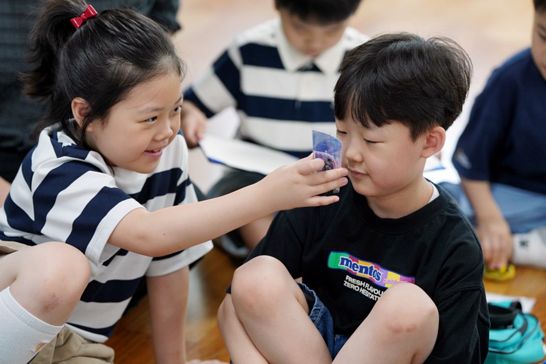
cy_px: 182
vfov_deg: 9.9
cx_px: 273
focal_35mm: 138
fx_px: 2093
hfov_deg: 14.9
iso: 1600
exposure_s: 1/160
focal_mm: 138
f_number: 3.5
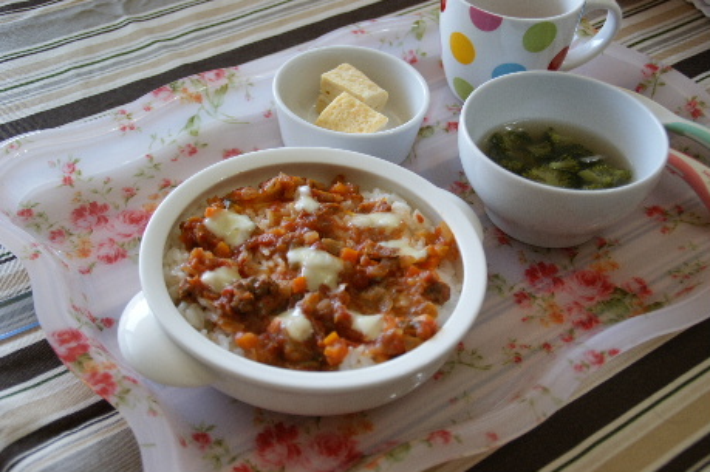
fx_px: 1034
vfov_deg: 25.7
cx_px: 355
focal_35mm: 52
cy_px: 236
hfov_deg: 37.9
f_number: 4.5
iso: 125
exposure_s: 1/60
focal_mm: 35
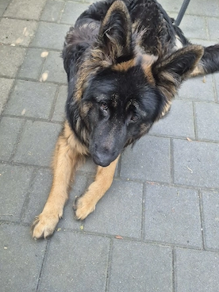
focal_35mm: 25
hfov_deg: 54.8
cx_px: 103
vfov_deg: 69.4
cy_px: 142
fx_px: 211
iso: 200
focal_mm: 5.4
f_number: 1.8
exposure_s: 1/182
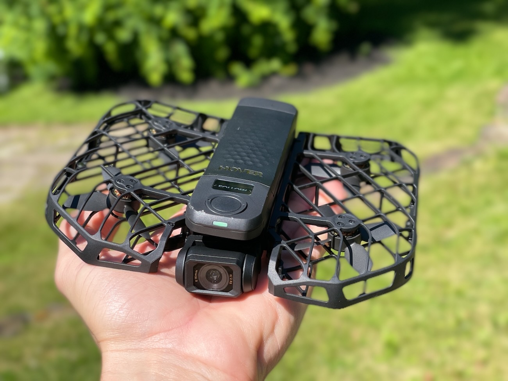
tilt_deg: -19.2
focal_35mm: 64
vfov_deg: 22.9
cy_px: 190
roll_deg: +4.8
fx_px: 939
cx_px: 254
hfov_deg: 30.3
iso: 32
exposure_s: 1/797
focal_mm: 7.5
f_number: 2.2
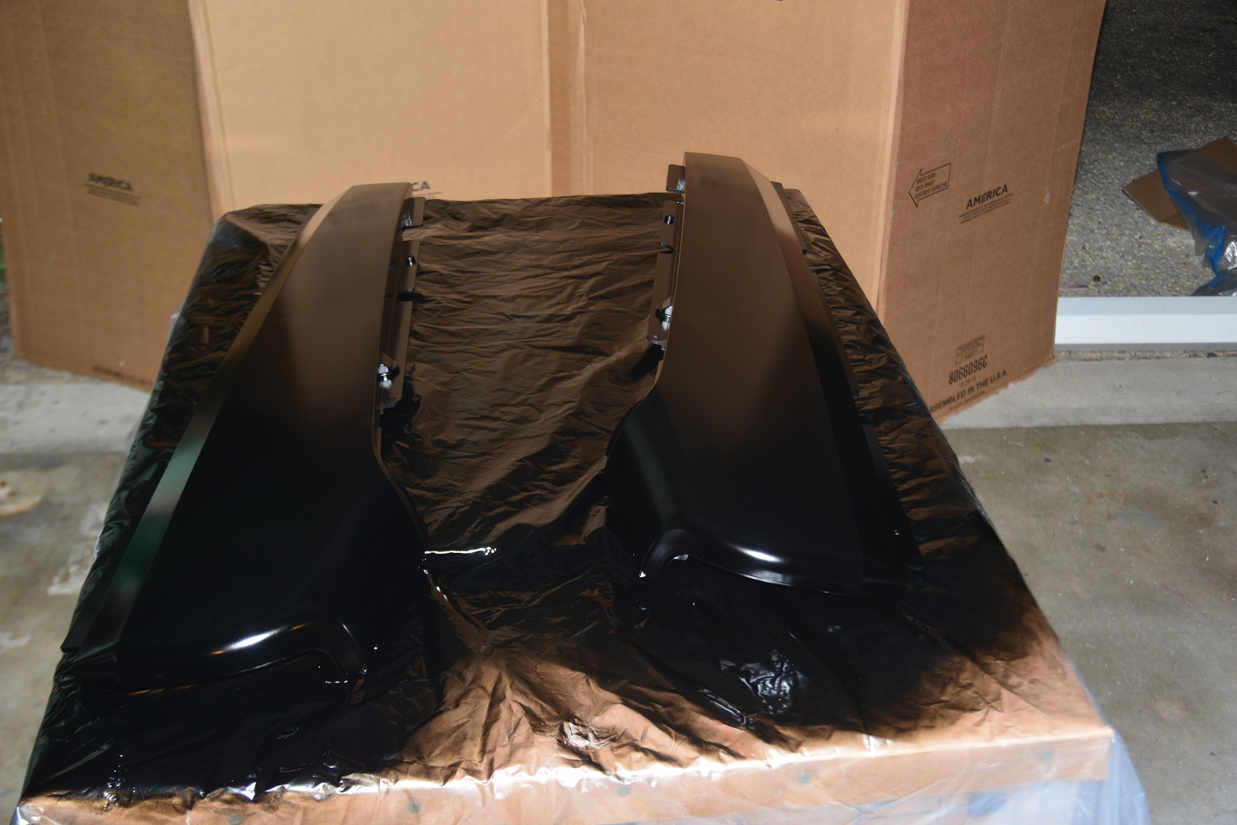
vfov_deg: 33.4
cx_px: 618
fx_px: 1375
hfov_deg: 48.4
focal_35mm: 40
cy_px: 412
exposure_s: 1/100
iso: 250
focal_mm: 40
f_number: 5
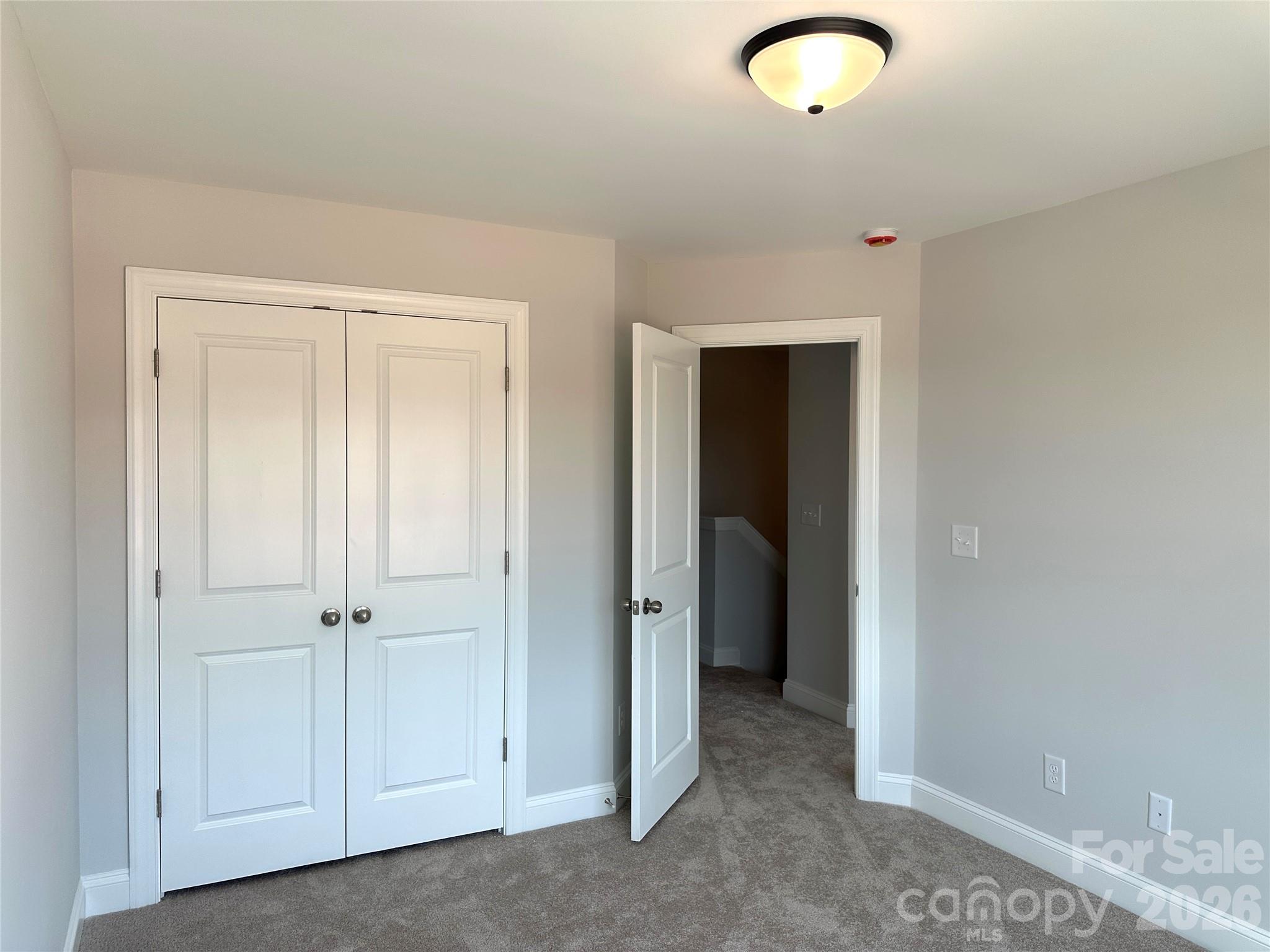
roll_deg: -0.4
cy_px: 476
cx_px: 635
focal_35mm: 24
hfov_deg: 71.6
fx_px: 881
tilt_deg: -0.7
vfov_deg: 56.8
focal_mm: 6.86
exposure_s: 1/269
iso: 80
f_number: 1.78
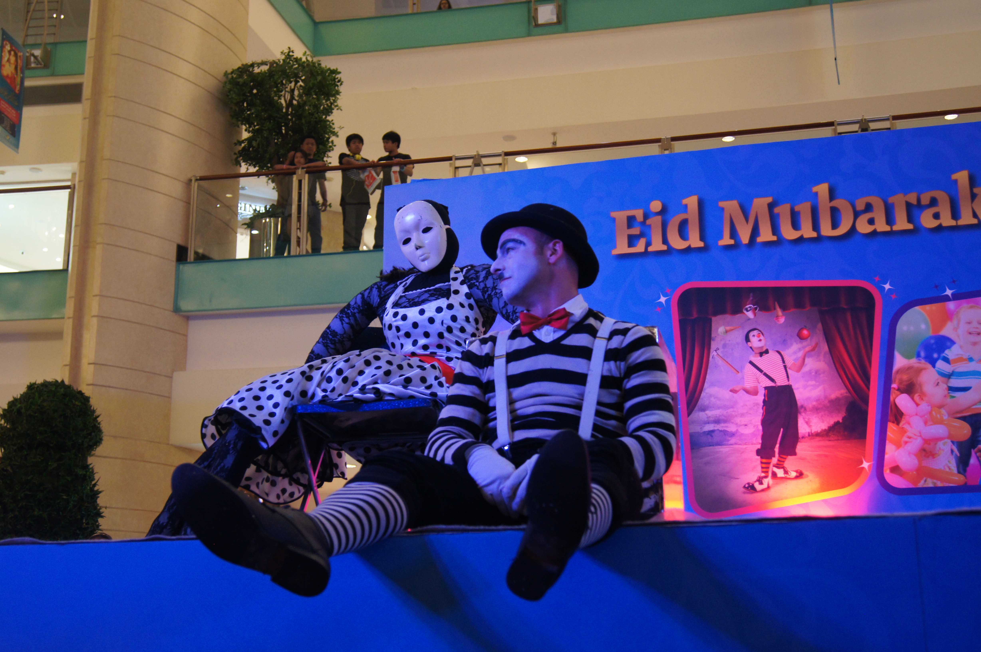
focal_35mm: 45
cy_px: 326
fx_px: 1225
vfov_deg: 29.8
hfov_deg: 43.6
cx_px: 490
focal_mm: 30
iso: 1000
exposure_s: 1/50
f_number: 4.5
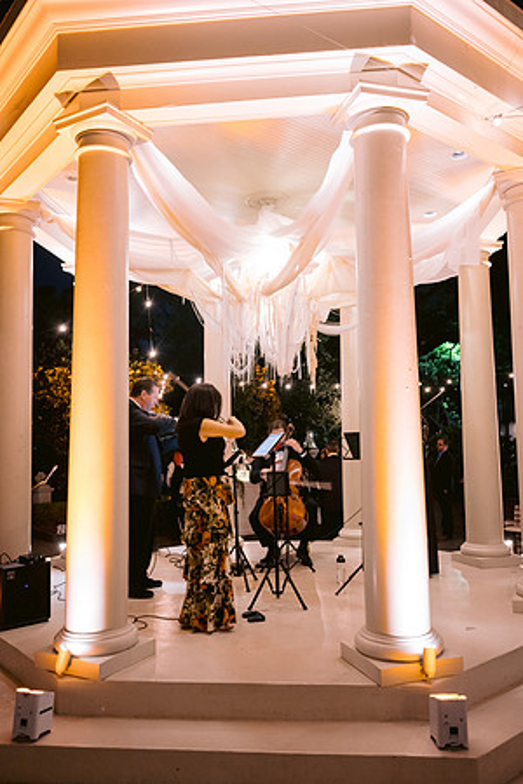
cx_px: 262
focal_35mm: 28
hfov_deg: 46.4
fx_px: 610
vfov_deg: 65.5
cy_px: 392
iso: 1250
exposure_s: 1/20
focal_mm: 28
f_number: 2.8
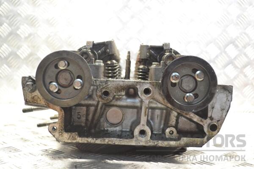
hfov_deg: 41.1
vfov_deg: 28.1
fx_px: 339
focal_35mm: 48
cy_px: 84
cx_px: 127
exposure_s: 1/125
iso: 3200
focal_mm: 32
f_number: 5.6
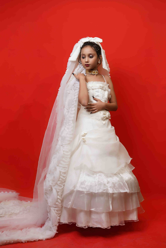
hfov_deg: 27.0
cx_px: 83
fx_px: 346
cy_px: 124
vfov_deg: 39.6
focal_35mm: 50
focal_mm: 50
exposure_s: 1/250
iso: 320
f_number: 2.8
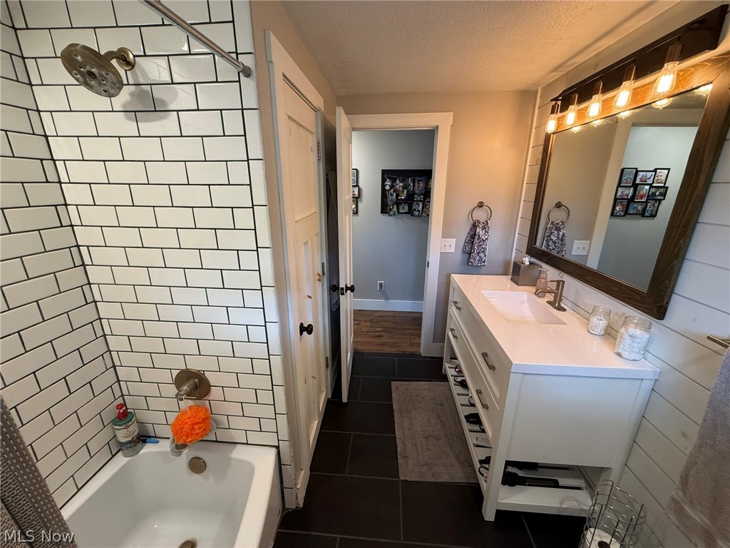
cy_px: 274
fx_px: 295
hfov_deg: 102.1
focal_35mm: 14
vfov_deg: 85.7
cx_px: 365
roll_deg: -0.8
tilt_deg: -15.8
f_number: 2.2
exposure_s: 1/60
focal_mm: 2.22
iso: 160
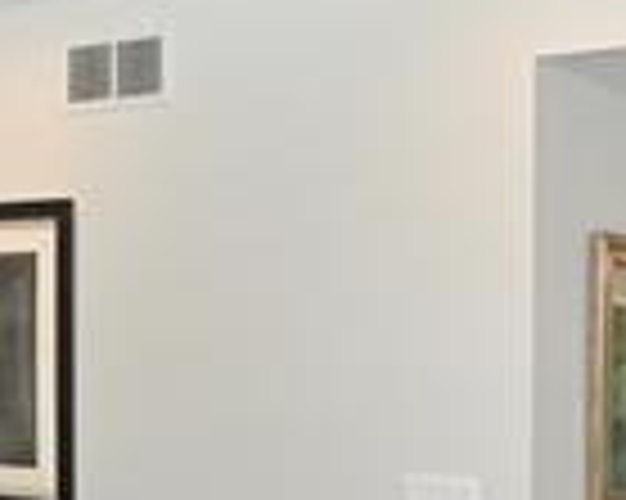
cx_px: -5
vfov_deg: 15.5
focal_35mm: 97
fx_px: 1796
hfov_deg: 19.2
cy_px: 532
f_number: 13
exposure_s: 1/60
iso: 800
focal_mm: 14
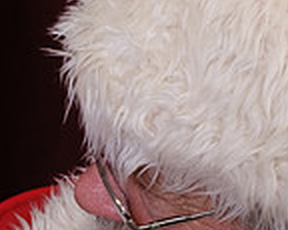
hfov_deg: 5.6
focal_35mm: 341
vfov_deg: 4.5
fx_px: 2905
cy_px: 303
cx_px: -85
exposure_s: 1/125
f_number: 6.4
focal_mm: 45.5
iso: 400
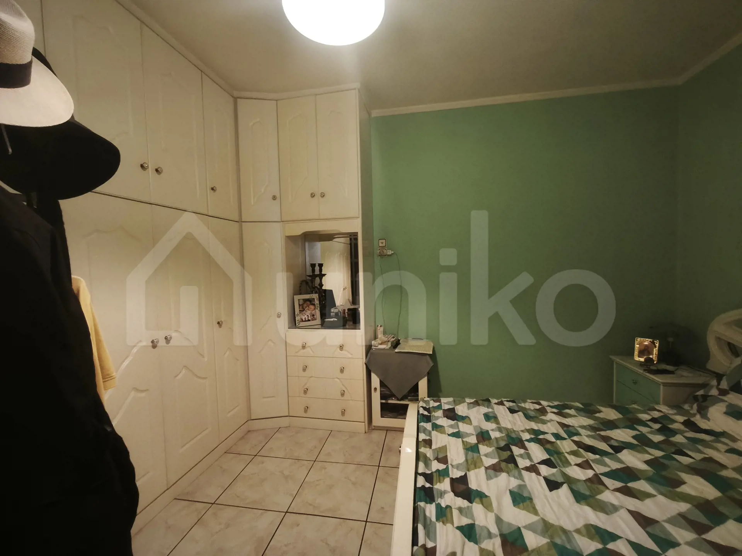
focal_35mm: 15
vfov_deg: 81.7
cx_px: 371
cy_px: 278
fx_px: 322
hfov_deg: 98.2
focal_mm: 1.91
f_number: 2.2
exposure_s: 1/33.3
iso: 200
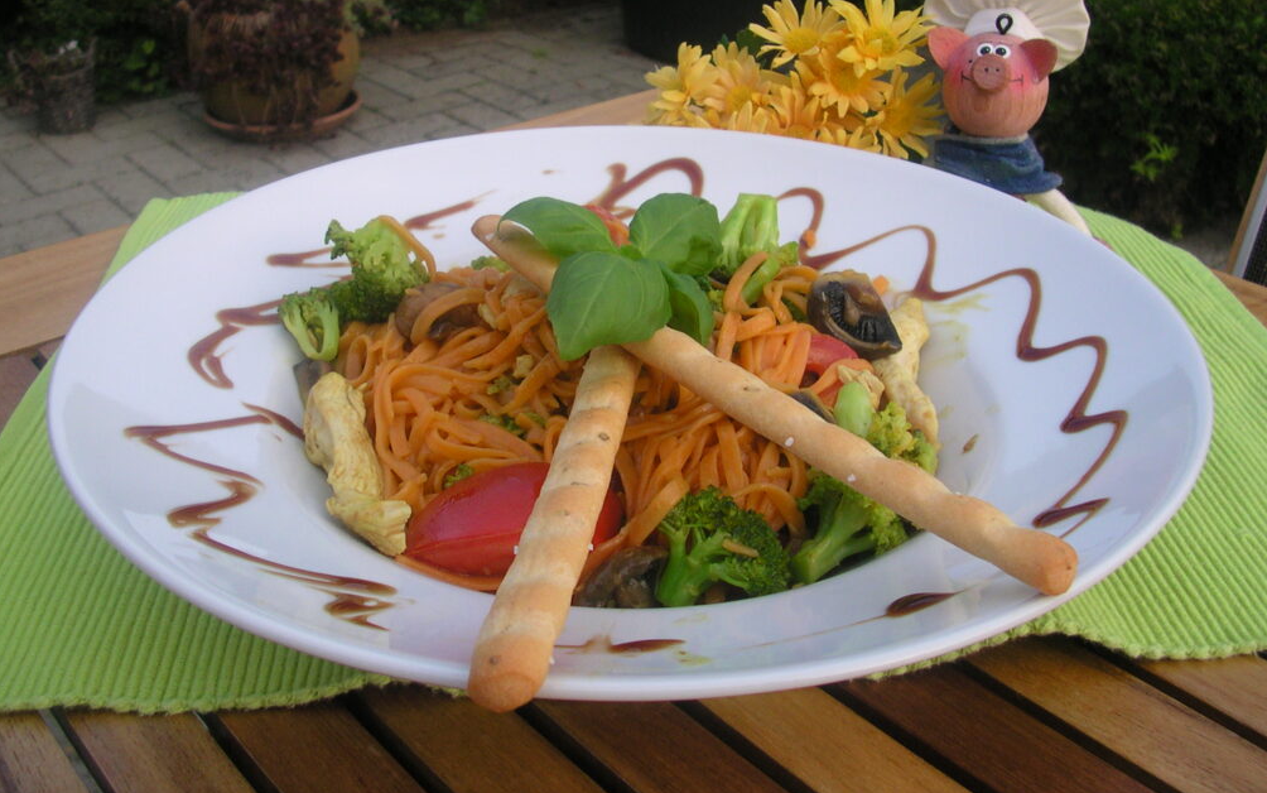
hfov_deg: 49.3
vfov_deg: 31.9
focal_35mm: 40
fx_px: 1382
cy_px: 312
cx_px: 641
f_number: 2.7
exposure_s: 1/179
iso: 100
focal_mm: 5.6
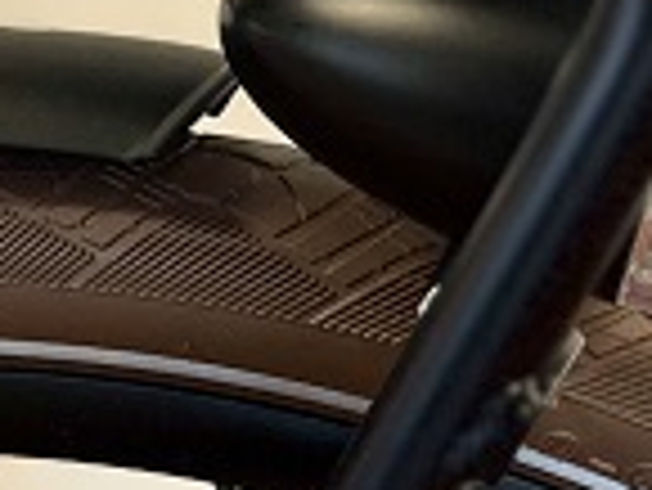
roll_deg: +4.0
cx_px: -382
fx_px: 2696
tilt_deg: -17.4
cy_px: 175
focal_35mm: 143
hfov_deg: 12.9
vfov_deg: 10.4
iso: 100
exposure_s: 1/50
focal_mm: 5.1
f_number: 1.6
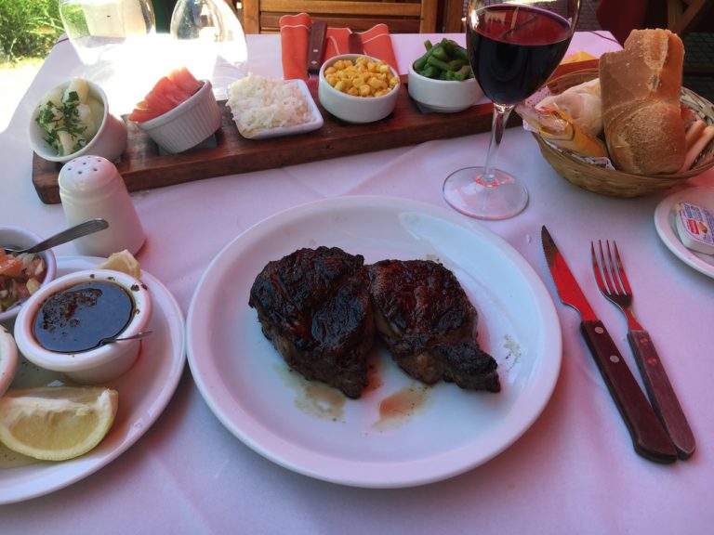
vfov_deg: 48.2
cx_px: 357
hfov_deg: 61.7
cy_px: 268
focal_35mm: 29
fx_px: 598
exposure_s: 1/152
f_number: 2.2
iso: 25
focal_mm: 4.15
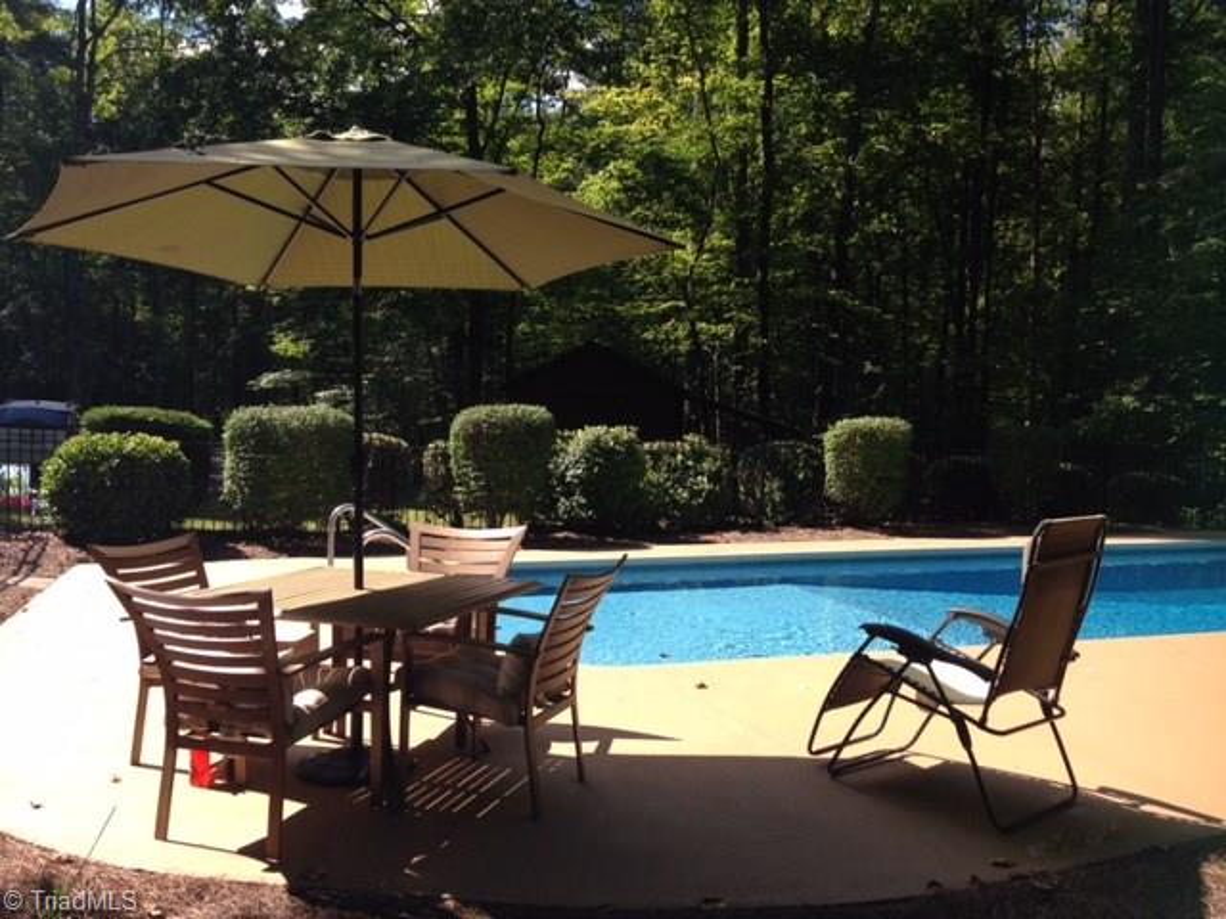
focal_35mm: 33
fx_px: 1169
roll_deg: -3.6
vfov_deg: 42.9
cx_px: 613
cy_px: 460
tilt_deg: -4.0
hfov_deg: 55.4
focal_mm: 4.12
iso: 50
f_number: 2.4
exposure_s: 1/583
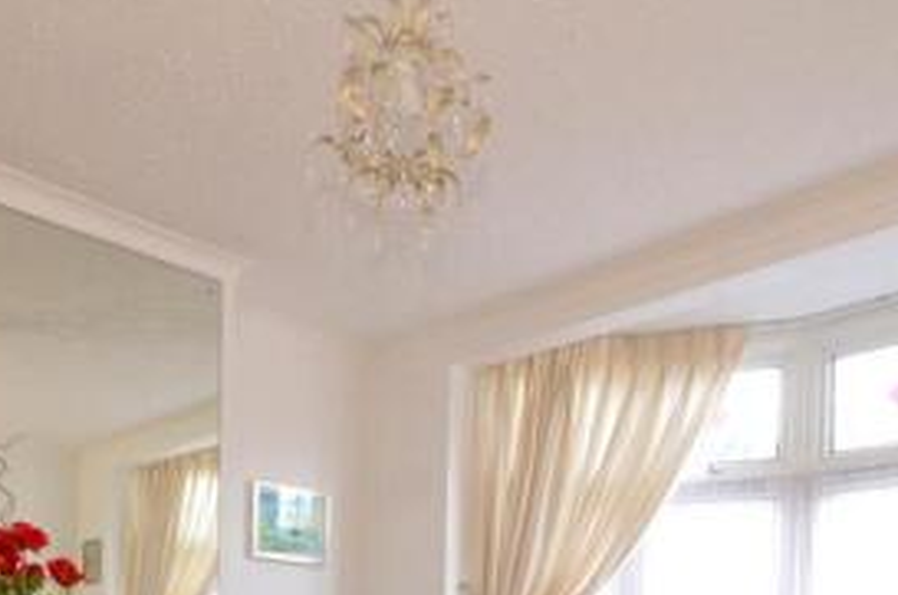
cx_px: 349
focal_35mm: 36
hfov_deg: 52.8
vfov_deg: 32.3
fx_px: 896
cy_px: 657
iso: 640
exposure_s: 1/13
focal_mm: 10
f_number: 14
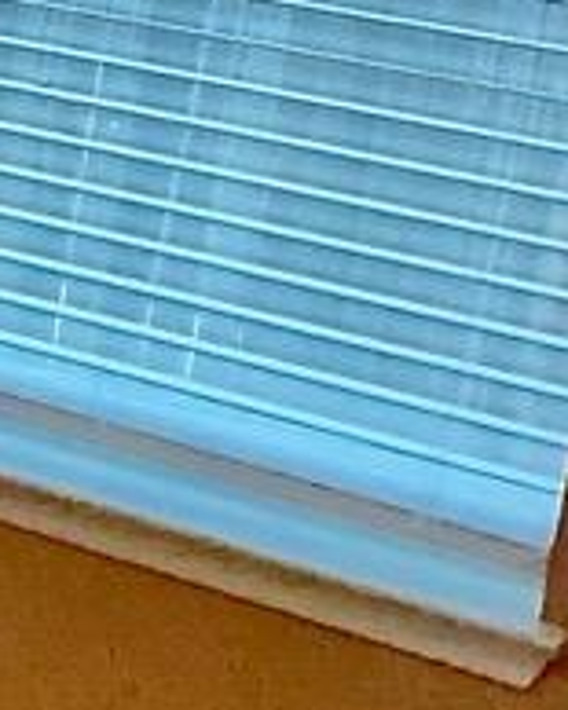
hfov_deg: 8.6
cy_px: 209
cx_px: -1301
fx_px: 2923
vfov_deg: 13.8
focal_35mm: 139
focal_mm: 3
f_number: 1.8
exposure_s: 1/60
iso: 500
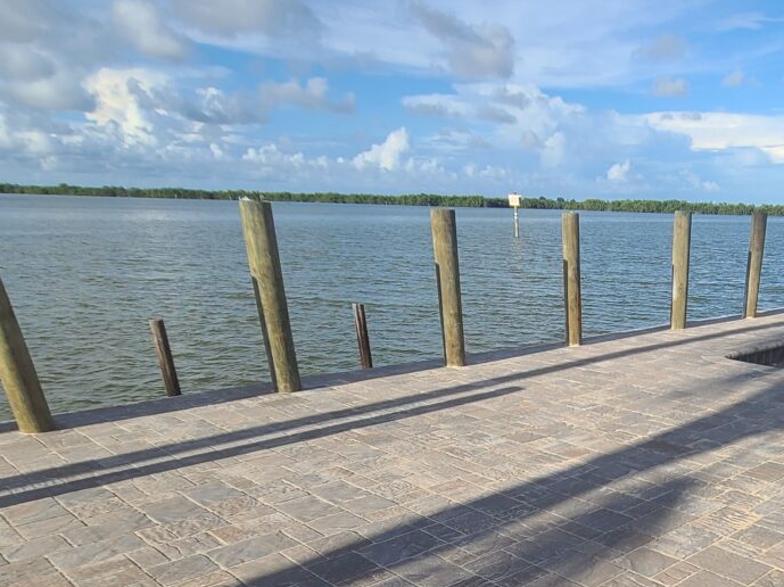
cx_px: 657
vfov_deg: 42.7
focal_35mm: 29
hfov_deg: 56.0
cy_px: 563
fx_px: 656
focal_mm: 2.2
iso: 64
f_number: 2.2
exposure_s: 1/1525
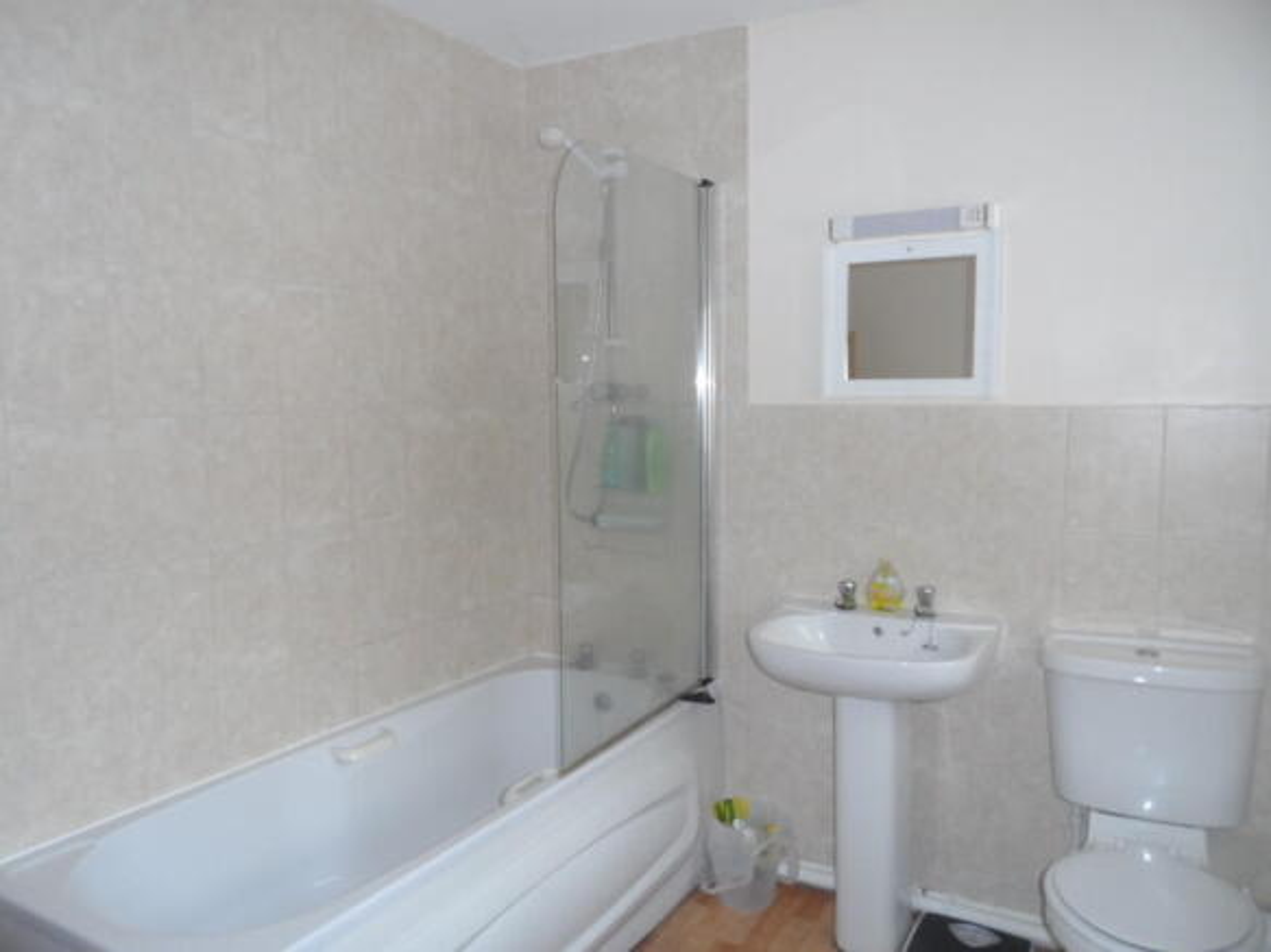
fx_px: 881
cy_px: 476
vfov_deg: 56.8
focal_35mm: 24
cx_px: 636
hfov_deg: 71.6
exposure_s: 1/30
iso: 120
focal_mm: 4
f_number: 3.2
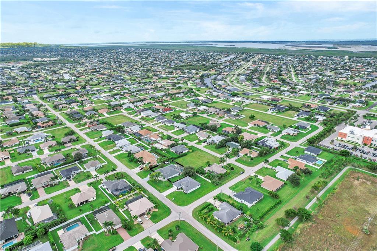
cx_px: 188
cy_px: 126
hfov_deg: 78.6
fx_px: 230
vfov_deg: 57.2
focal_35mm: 22
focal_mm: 8.38
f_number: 2.8
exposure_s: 1/1000
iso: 100
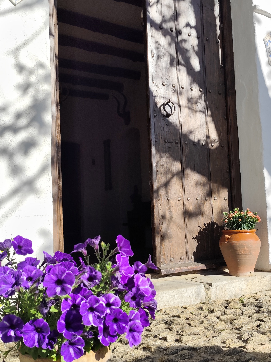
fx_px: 365
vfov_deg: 52.6
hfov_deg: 40.7
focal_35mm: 35
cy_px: 191
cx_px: 147
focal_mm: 6.14
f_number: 1.65
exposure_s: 1/1027
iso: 50
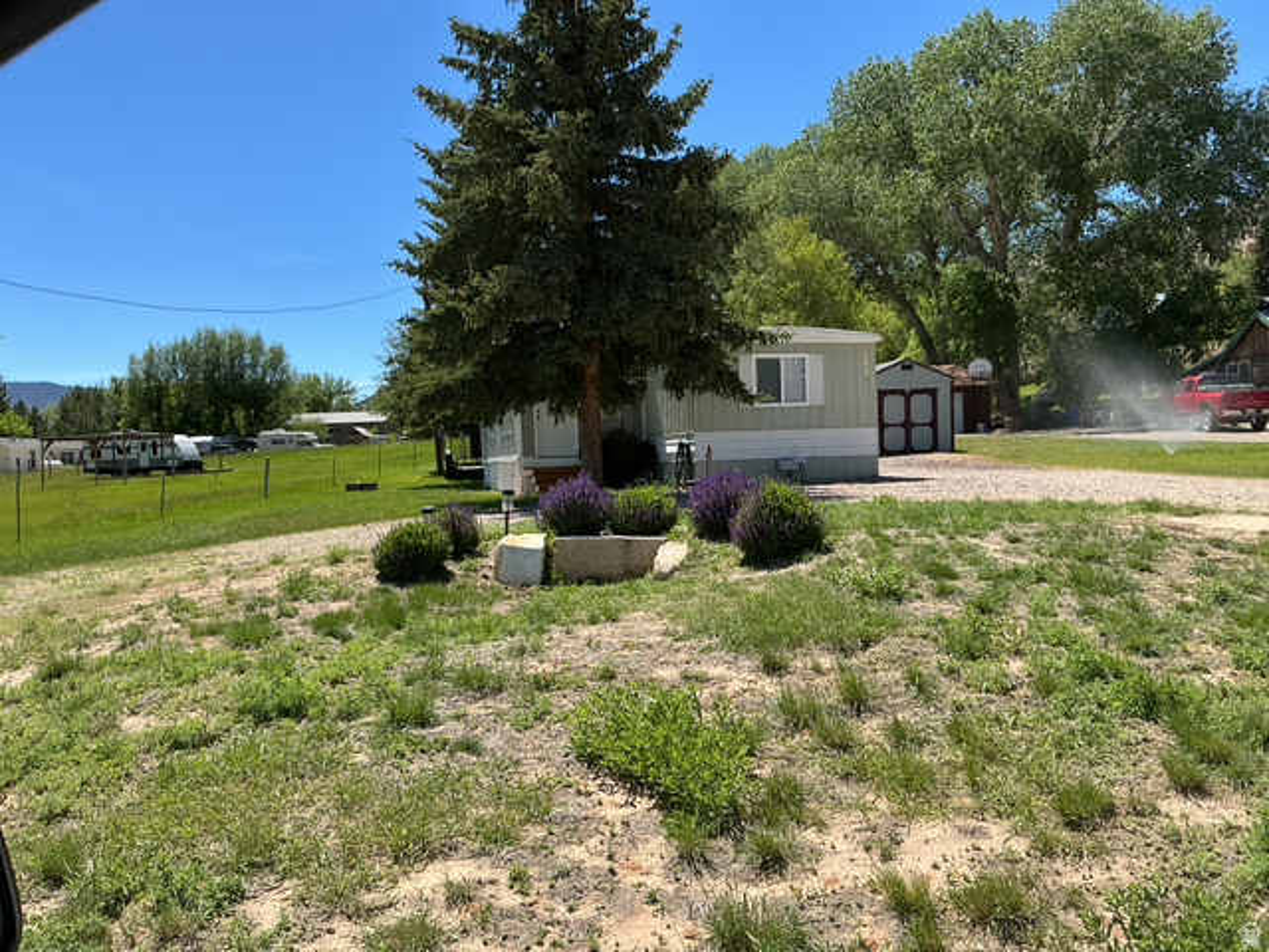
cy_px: 476
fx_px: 1063
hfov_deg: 61.7
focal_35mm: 29
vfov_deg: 48.2
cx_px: 634
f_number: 1.8
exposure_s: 1/1311
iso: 25
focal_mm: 3
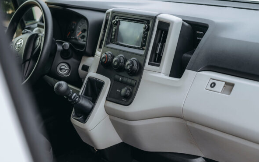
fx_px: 431
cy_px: 93
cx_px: 129
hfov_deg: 33.5
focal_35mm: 61
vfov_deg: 21.3
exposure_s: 1/100
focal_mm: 50
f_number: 3.5
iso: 160
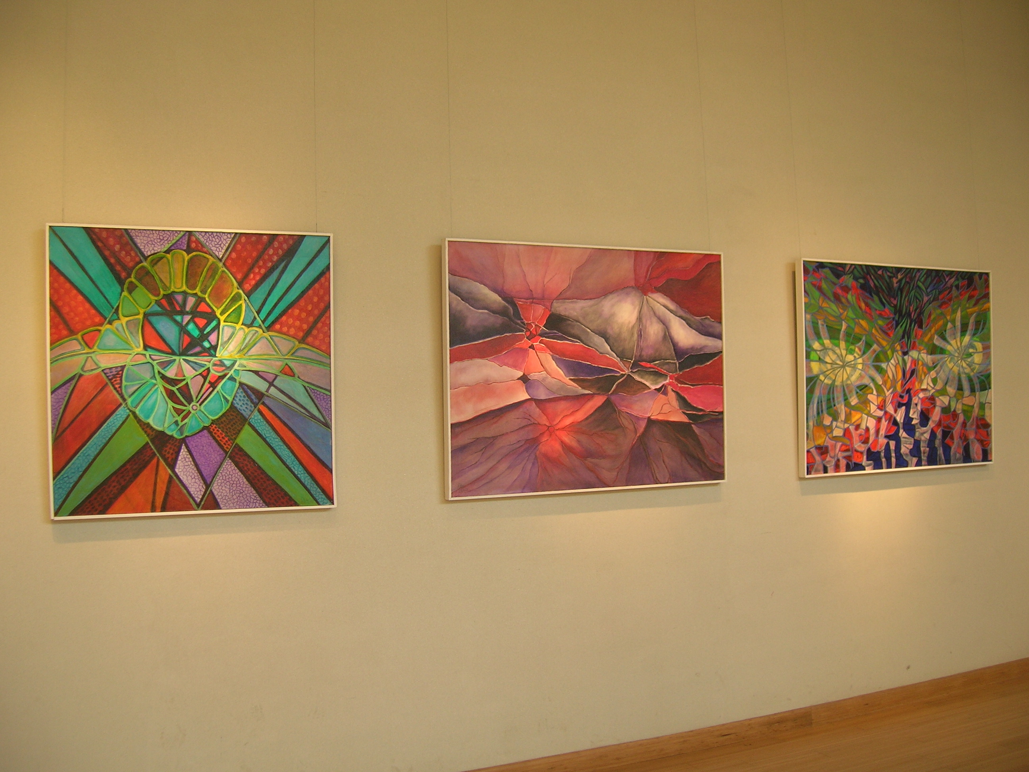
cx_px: 514
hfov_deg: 54.0
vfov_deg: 41.8
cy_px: 386
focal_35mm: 34
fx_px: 1011
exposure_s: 1/41.3
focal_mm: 5.7
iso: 50
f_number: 2.9
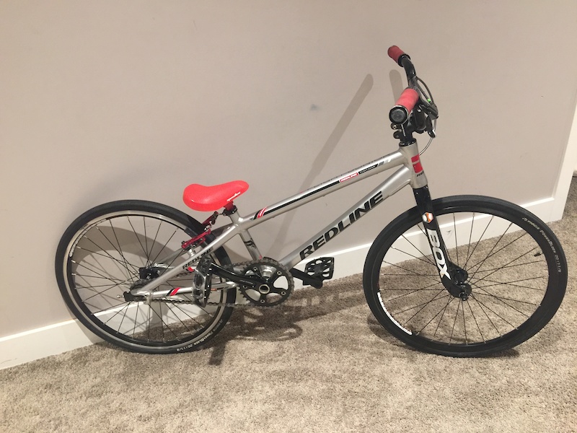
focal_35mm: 29
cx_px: 288
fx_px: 483
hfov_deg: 61.7
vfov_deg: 48.2
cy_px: 216
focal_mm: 4.15
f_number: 2.2
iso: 100
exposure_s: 1/10
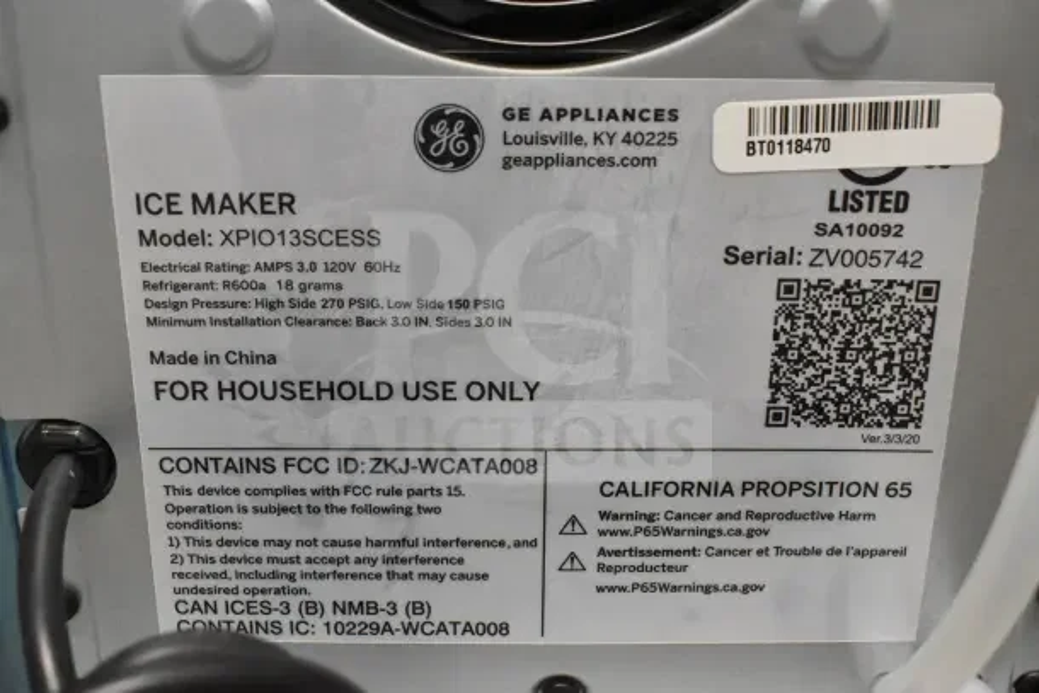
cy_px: 346
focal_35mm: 44
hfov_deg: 45.0
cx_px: 520
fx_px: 1256
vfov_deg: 30.9
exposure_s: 1/160
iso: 6400
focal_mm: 29
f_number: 6.3
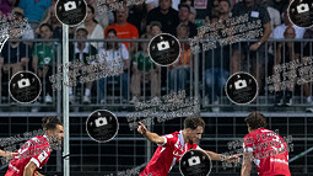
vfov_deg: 1.0
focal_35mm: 1211
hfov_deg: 1.8
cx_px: 178
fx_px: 10043
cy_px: 153
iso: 4000
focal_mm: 300
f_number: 3.2
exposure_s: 1/1250
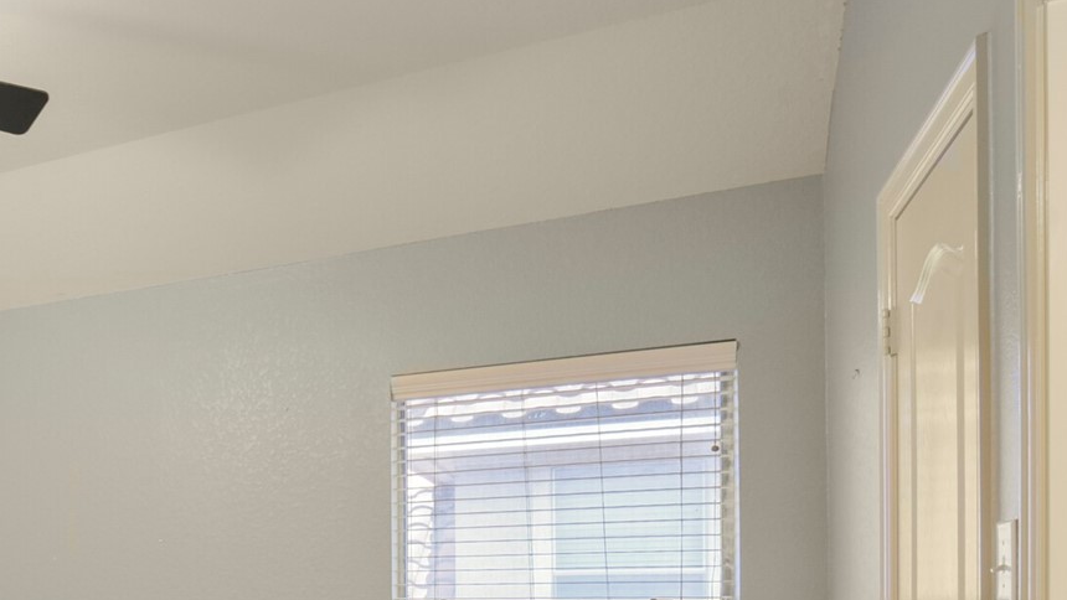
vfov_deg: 29.4
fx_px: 1047
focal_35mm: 37
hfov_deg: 42.9
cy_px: 632
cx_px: -93
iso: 500
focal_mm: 14
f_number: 11
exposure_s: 1/4
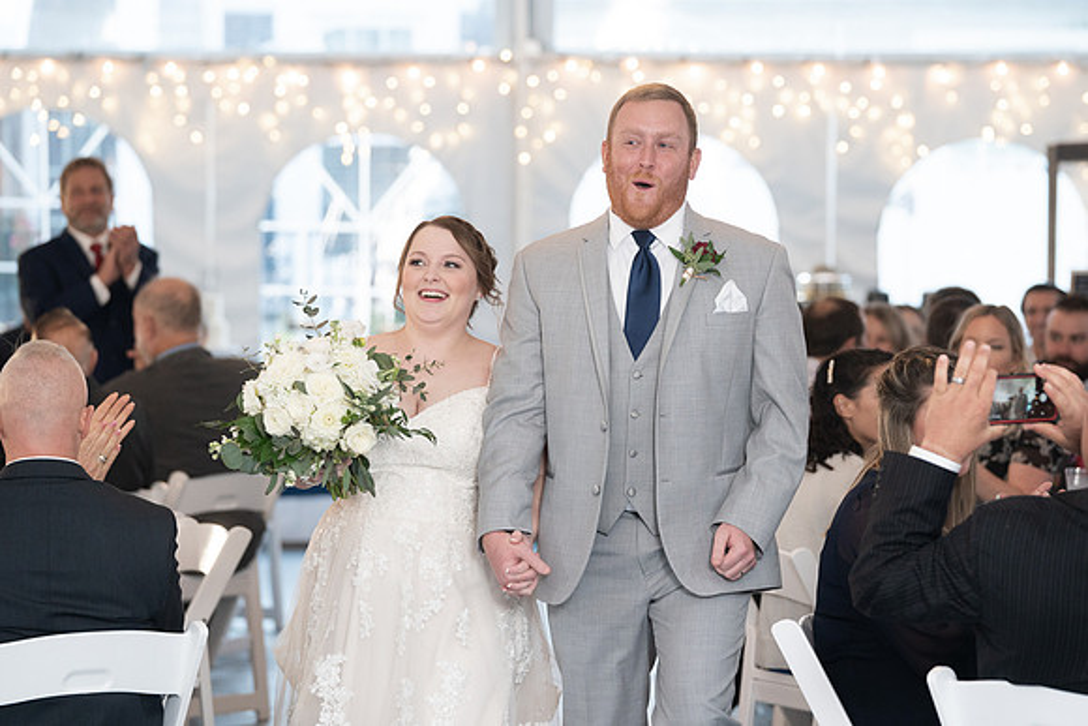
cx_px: 586
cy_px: 321
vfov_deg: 9.0
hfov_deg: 13.5
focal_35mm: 152
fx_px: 4599
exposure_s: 1/200
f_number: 4
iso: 2000
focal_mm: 135
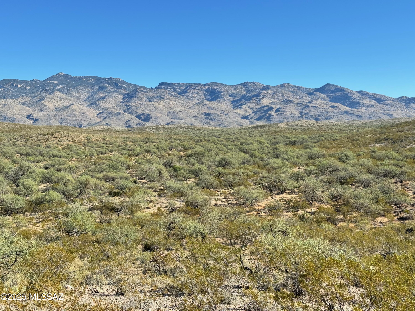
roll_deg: +1.7
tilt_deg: -2.6
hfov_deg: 39.7
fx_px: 575
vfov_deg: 30.3
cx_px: 208
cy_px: 156
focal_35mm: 48
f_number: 1.78
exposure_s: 1/2415
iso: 64
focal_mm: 6.76
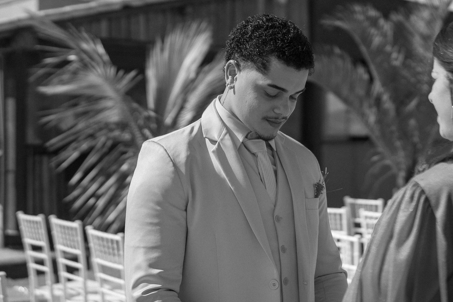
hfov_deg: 28.3
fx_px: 893
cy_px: 153
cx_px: 291
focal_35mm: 71
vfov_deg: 19.2
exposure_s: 1/5000
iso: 50
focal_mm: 35
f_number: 1.6
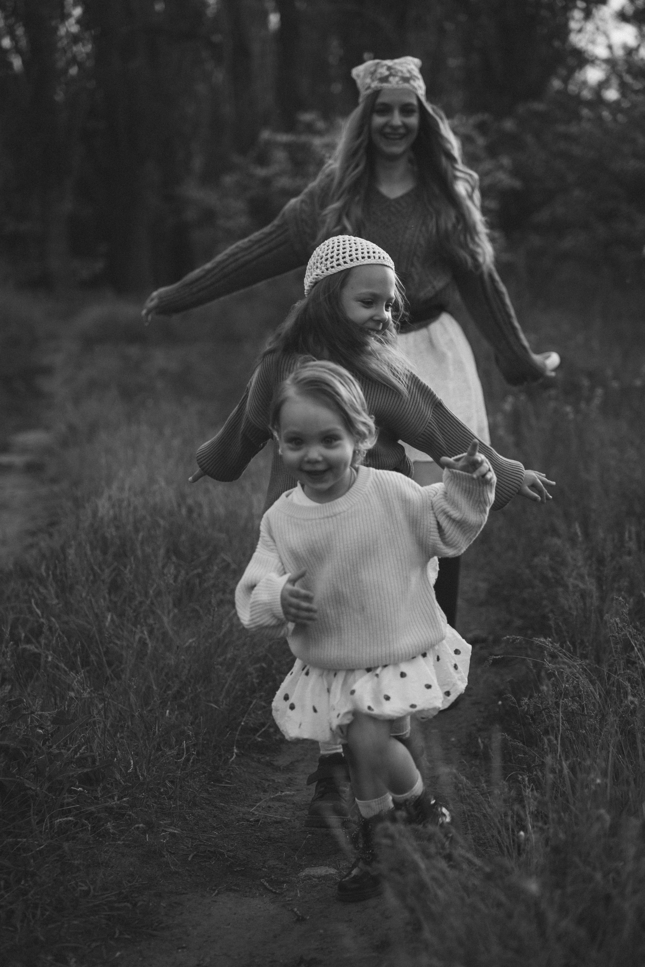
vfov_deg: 29.2
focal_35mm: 69
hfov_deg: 19.7
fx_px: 1854
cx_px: 322
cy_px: 484
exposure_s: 1/400
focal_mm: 69
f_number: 2.8
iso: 250
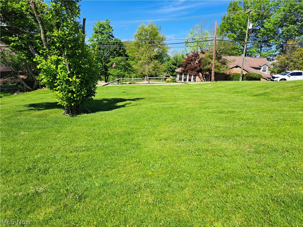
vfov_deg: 56.8
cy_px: 114
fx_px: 210
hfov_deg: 71.6
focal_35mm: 24
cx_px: 152
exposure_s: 1/1099
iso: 50
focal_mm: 5.23
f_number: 1.8
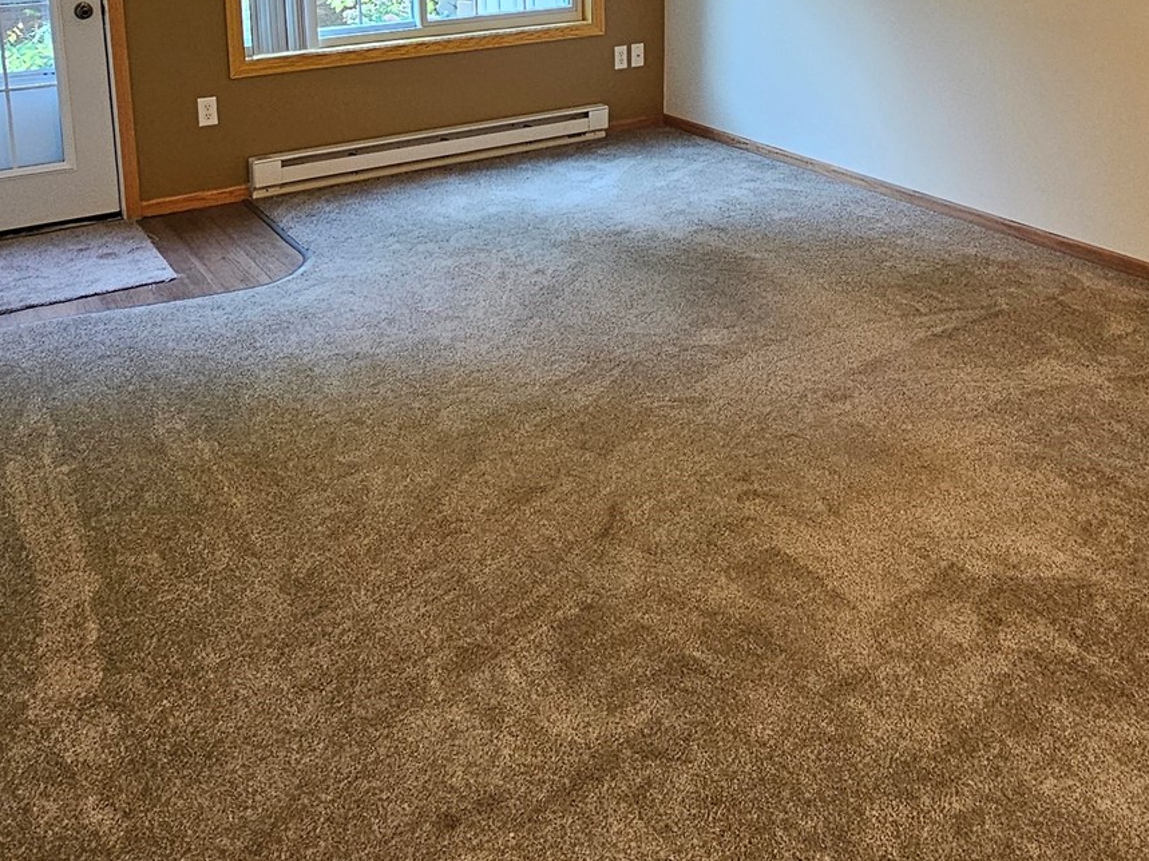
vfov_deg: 41.0
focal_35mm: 31
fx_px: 1029
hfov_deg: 58.3
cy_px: 47
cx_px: 613
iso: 320
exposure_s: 1/60
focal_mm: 2.2
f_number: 2.2
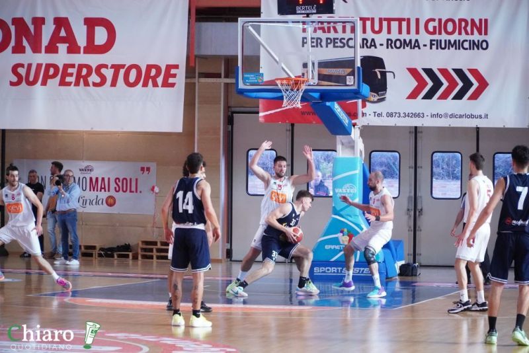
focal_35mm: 135
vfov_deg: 10.2
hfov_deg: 15.2
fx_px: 1984
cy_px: 176
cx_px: 264
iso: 5000
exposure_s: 1/640
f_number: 4
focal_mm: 90
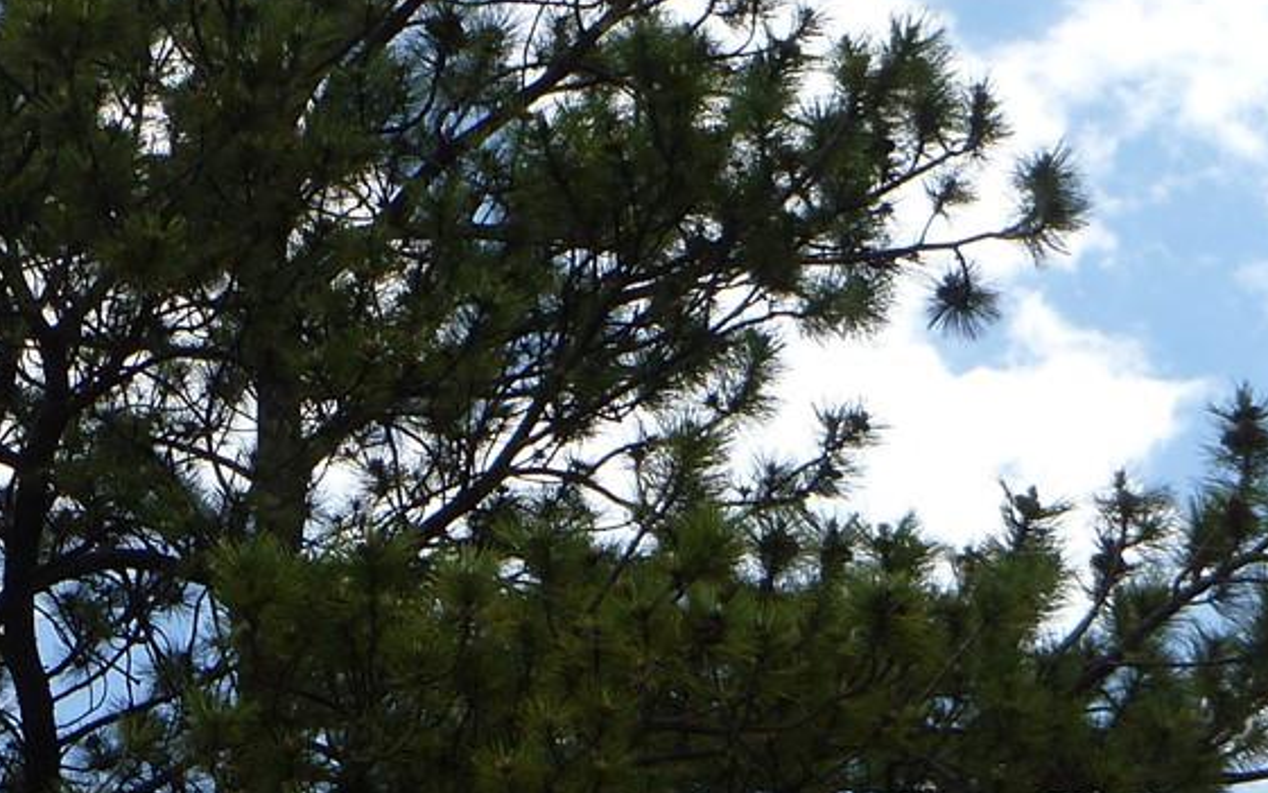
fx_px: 4597
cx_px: 131
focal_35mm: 133
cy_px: 709
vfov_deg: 9.8
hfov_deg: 15.5
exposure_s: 1/500
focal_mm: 7.9
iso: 80
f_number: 3.8
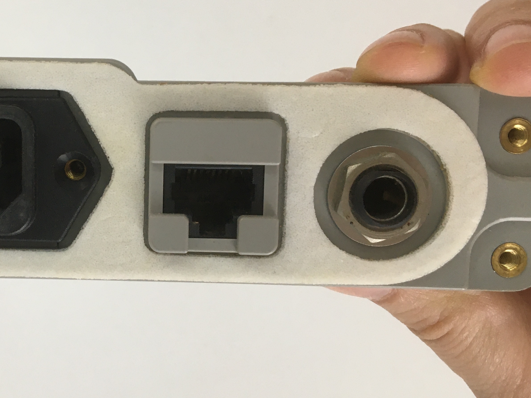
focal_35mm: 49
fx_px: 752
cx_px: 107
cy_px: 171
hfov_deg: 37.5
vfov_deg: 29.6
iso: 40
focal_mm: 4.15
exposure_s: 1/33
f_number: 2.2
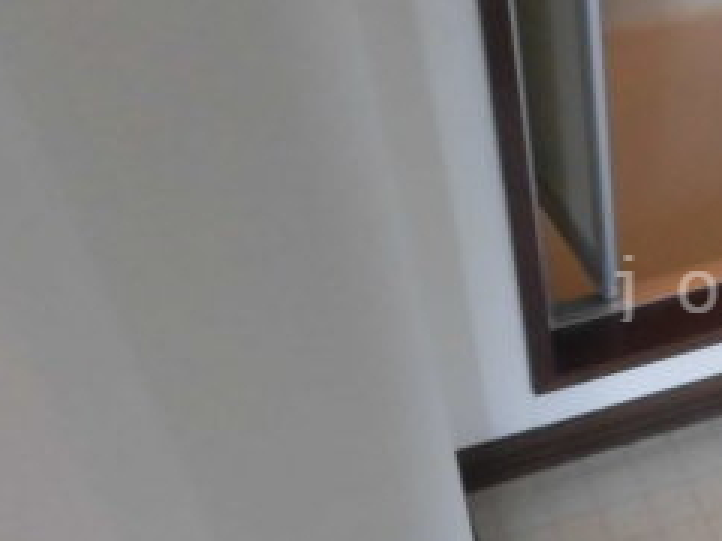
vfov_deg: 22.9
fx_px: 1335
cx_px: 815
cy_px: 286
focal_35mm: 64
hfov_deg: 27.4
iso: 250
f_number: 3.1
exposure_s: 1/50
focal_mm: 4.3
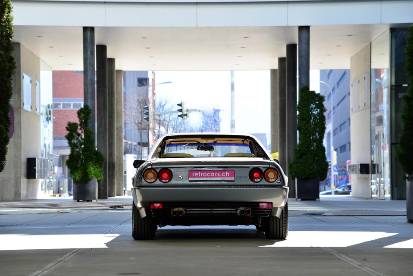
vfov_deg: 11.4
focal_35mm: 120
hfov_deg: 17.1
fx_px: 1377
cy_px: 138
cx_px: 206
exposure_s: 1/80
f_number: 6.3
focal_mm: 120
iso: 100
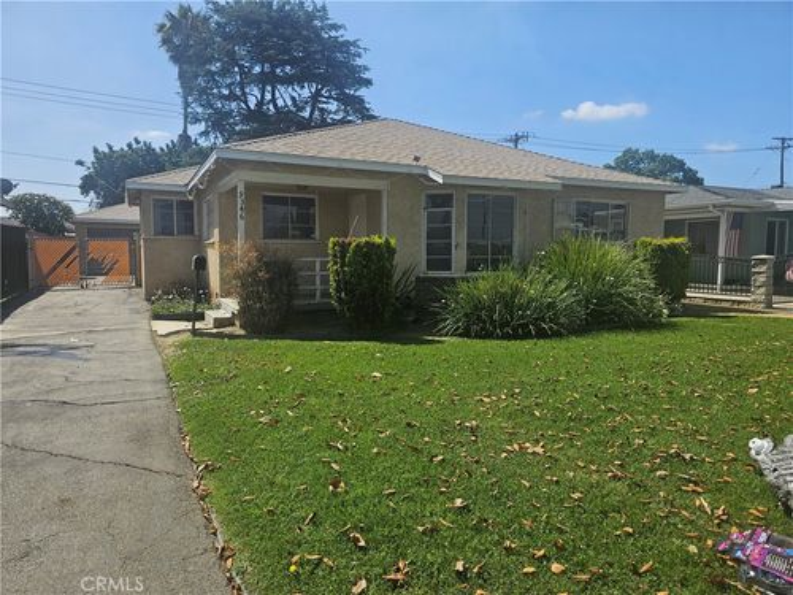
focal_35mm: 23
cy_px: 298
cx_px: 396
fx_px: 527
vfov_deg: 58.9
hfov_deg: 73.9
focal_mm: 6.3
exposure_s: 1/816
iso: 10
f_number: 1.7
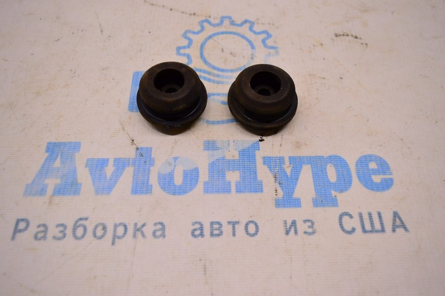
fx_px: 333
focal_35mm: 27
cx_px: 222
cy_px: 148
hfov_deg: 67.4
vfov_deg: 47.9
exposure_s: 1/400
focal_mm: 18
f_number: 4
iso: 1600
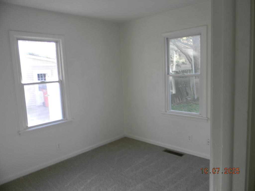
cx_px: 128
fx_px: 206
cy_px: 96
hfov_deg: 63.4
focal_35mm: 28
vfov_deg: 49.7
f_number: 3.5
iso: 87
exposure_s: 1/30
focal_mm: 5
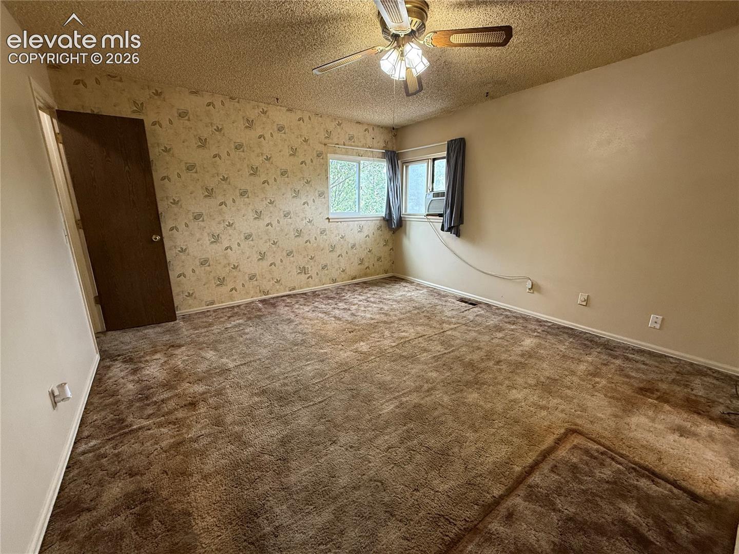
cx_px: 370
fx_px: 299
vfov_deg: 85.7
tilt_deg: -13.3
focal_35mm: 14
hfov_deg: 102.1
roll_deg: +0.9
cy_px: 277
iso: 250
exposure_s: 1/120
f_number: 2.2
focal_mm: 2.22
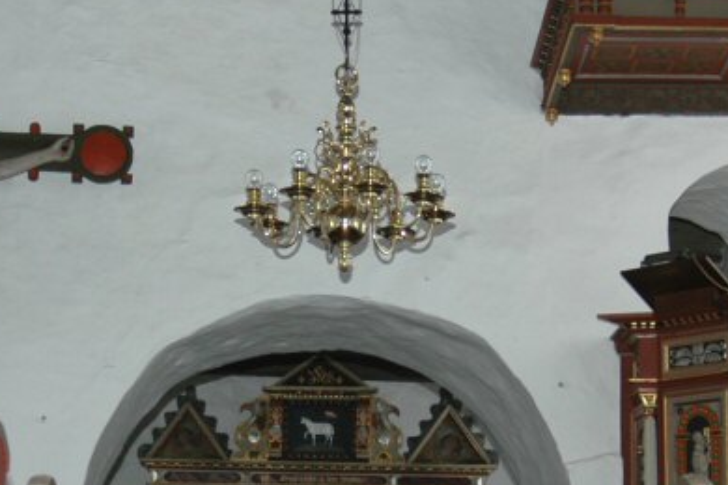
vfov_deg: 14.0
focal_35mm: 97
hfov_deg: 21.0
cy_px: 418
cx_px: 334
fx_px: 1961
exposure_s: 1/60
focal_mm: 28
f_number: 4
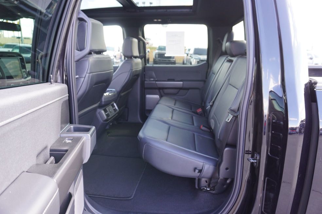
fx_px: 224
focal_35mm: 25
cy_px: 103
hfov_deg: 71.5
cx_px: 162
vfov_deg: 51.3
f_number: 4
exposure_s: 1/60
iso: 320
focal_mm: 16
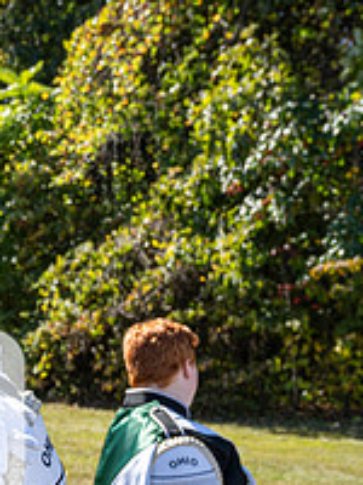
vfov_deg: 27.8
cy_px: 443
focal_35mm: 67
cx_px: -157
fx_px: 937
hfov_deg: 19.5
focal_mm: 24
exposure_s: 1/250
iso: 64
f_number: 4.5
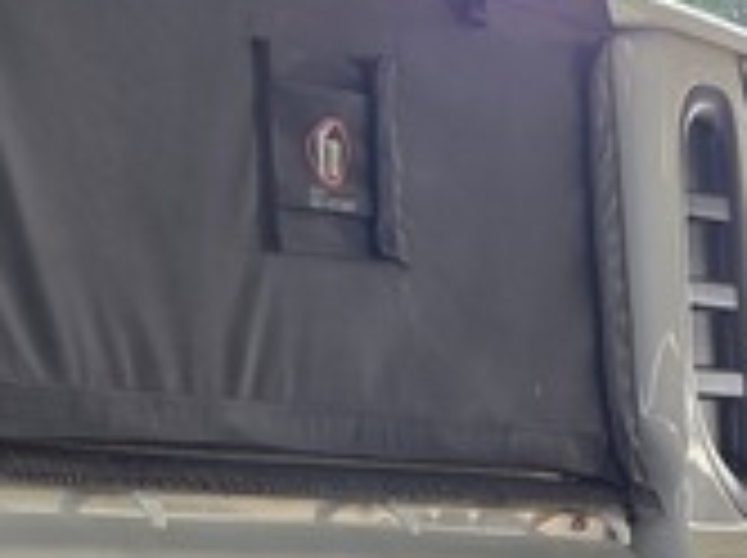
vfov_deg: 10.2
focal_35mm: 142
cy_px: 729
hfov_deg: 13.0
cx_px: -450
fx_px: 3060
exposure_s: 1/180
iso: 32
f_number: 1.7
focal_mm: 6.25
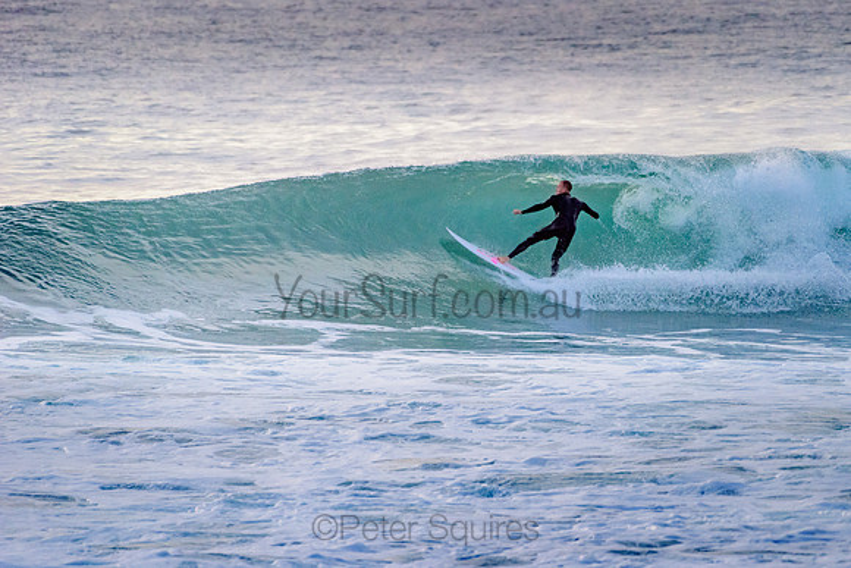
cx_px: 522
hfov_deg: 3.4
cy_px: 221
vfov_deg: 2.2
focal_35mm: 613
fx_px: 14489
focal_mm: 500
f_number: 5.6
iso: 1250
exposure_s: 1/2000
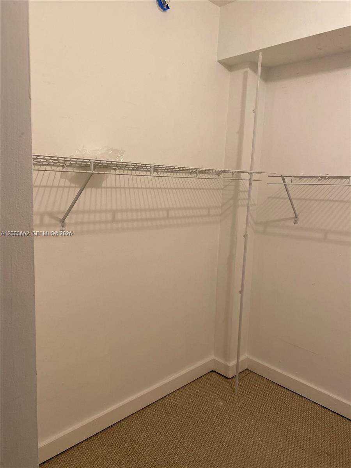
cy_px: 234
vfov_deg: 67.3
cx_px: 176
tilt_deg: -7.8
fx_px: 352
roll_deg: -2.4
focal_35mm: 26
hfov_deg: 53.1
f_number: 1.8
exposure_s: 1/60
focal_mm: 4.25
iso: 250
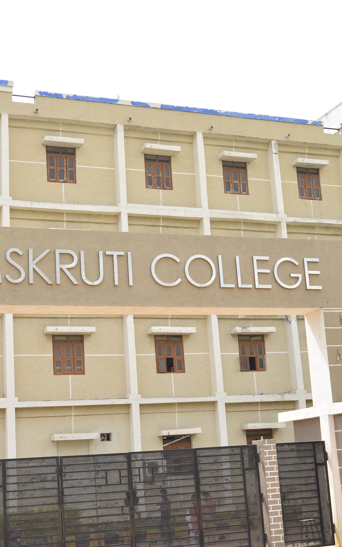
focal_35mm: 54
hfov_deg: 24.0
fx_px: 805
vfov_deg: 37.5
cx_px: 161
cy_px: 272
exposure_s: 1/125
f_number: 8
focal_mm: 35
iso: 100
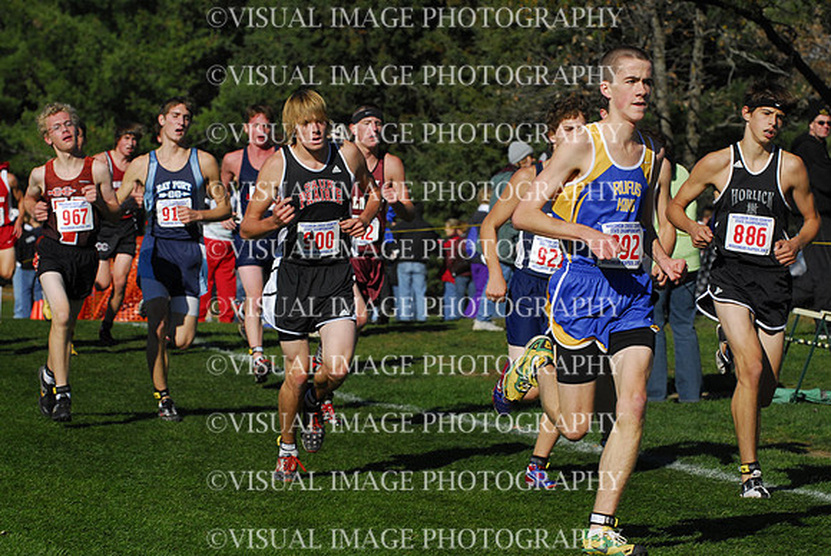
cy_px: 278
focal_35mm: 180
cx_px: 416
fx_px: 4159
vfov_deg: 7.6
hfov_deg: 11.4
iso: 400
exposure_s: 1/1600
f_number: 7.1
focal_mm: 120
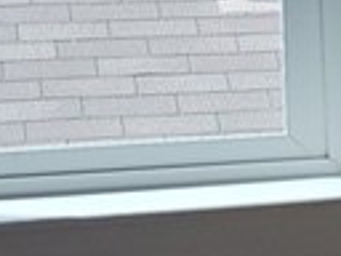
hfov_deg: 8.5
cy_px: 19
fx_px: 2049
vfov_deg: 7.1
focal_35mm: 208
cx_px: 879
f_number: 2.4
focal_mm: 4.3
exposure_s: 1/217
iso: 50
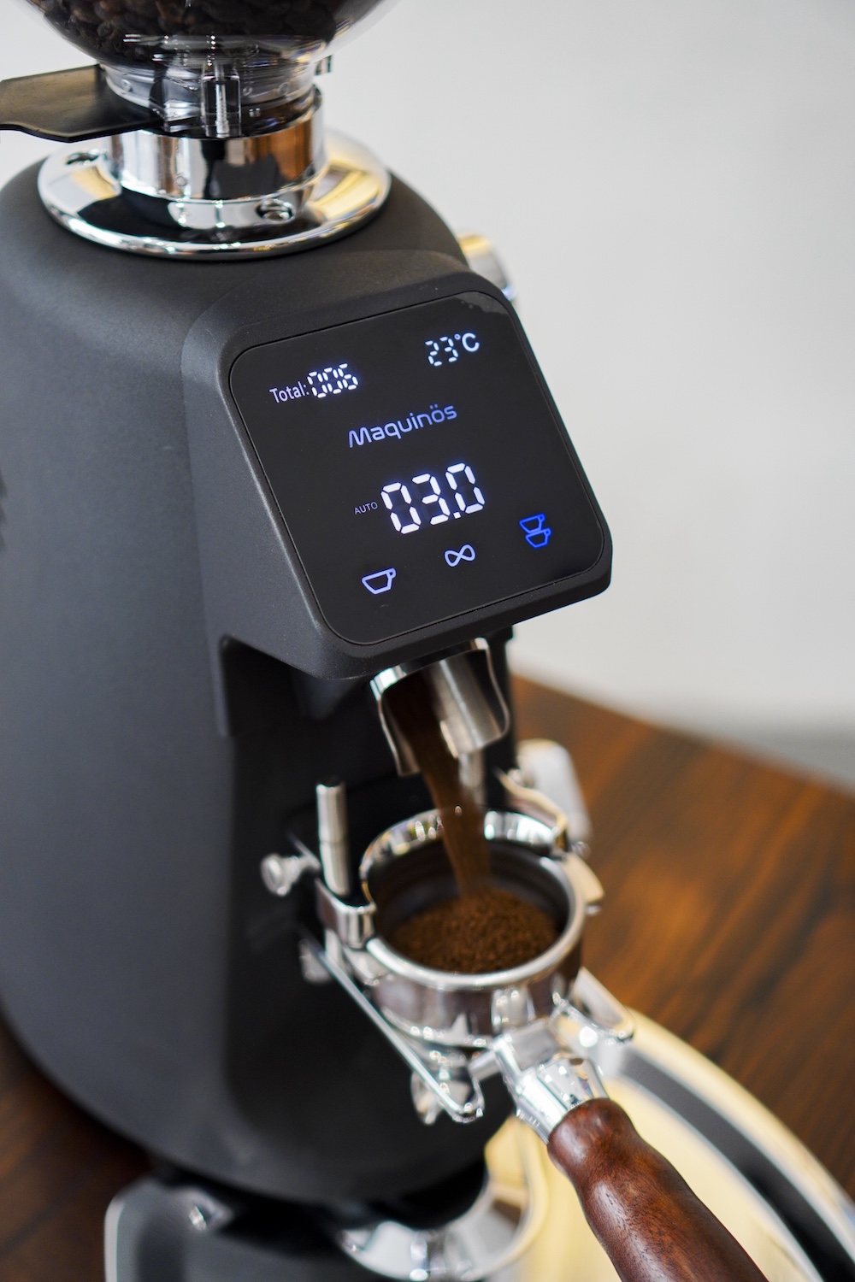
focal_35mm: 52
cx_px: 428
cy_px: 641
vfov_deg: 37.9
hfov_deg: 25.8
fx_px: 1870
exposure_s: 1/100
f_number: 1.8
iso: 320
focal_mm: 35
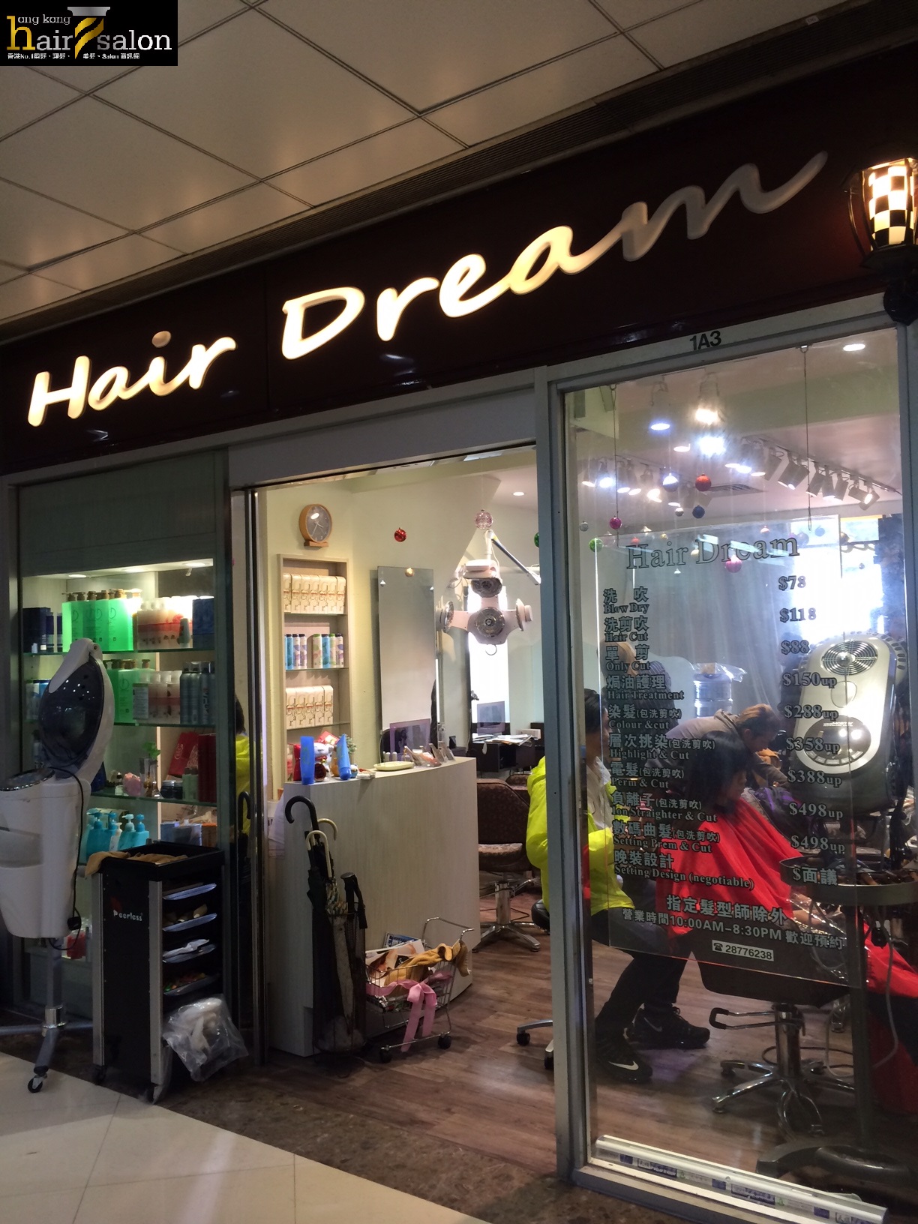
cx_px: 459
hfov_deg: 46.8
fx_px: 1061
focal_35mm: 30
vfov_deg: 60.0
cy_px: 612
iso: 40
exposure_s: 1/30
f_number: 2.2
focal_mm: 4.12
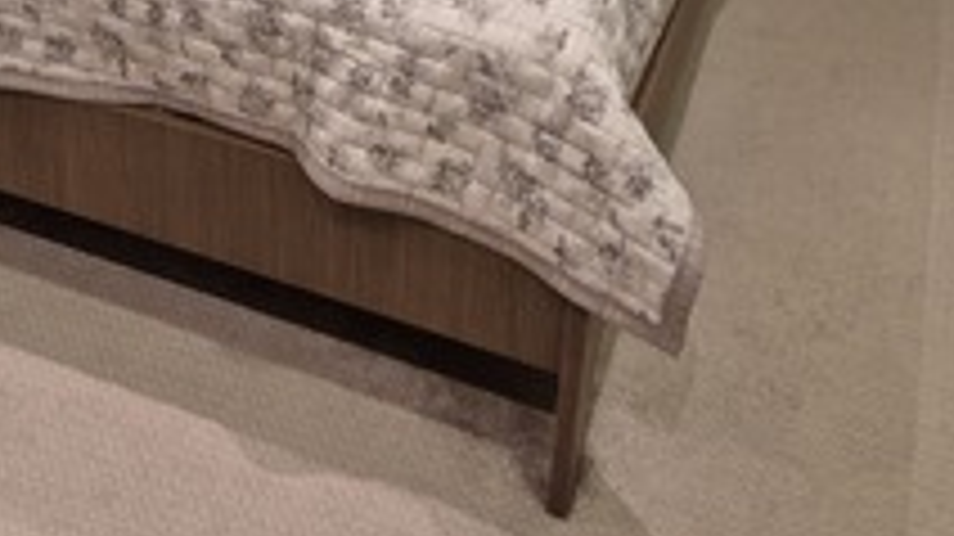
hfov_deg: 37.9
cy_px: -173
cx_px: 290
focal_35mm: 54
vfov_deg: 20.2
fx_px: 1365
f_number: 1.8
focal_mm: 5.4
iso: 500
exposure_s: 1/120
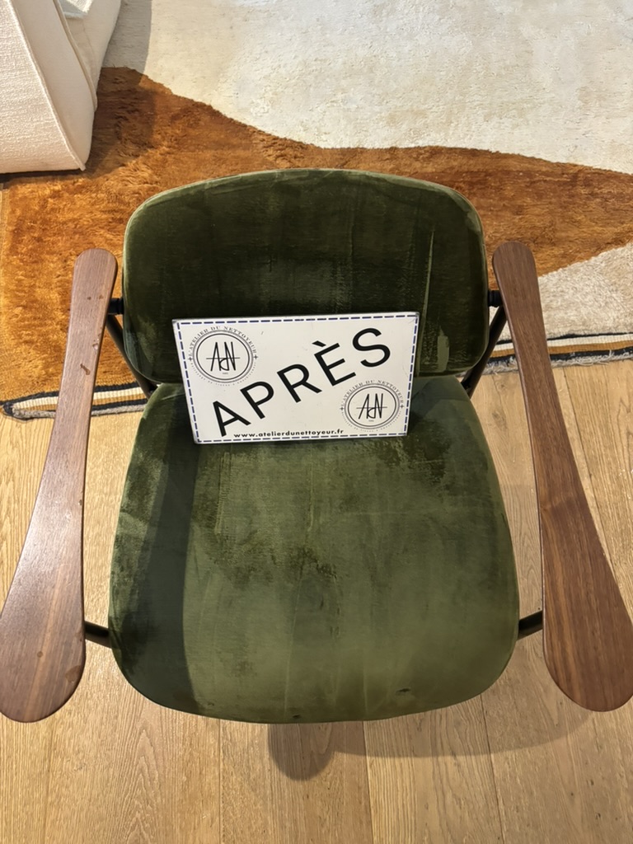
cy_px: 422
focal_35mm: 26
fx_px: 634
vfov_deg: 67.3
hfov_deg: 53.1
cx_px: 316
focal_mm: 5.96
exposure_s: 1/50
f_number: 1.6
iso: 400
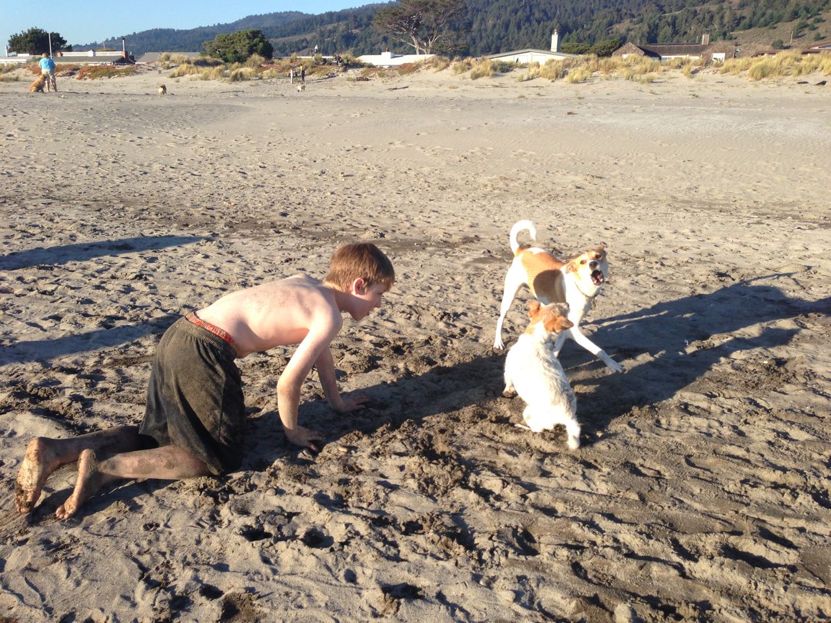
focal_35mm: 33
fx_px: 792
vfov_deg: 42.9
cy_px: 312
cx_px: 416
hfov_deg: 55.4
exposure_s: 1/847
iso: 50
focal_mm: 4.12
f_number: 2.4
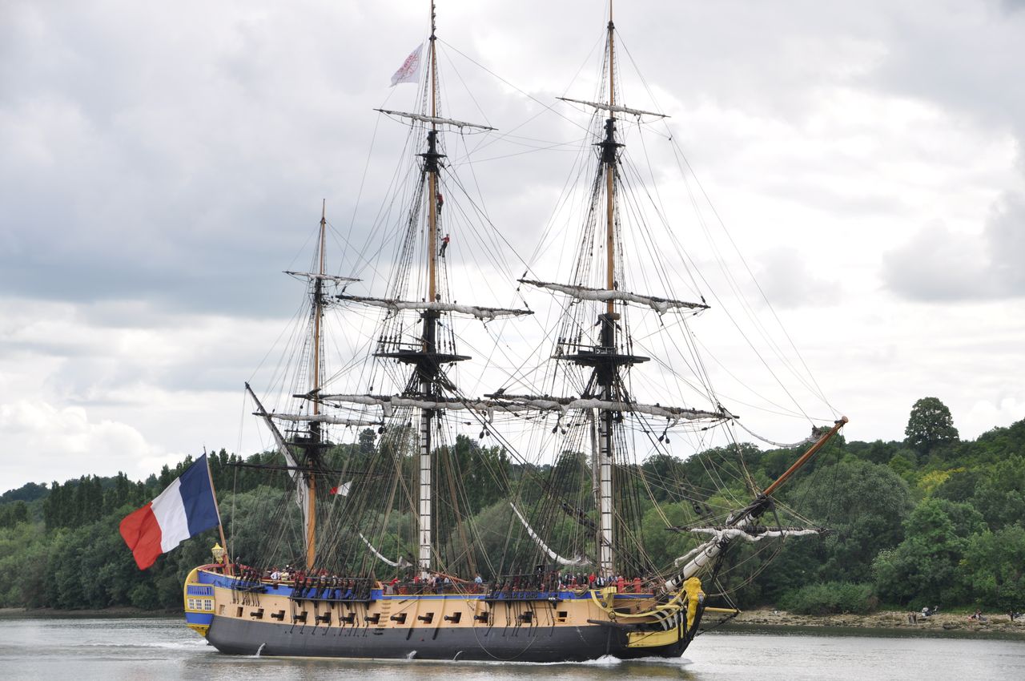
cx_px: 512
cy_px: 340
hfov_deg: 15.2
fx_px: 3839
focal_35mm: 135
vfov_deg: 10.1
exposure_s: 1/250
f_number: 7.1
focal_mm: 90
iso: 200
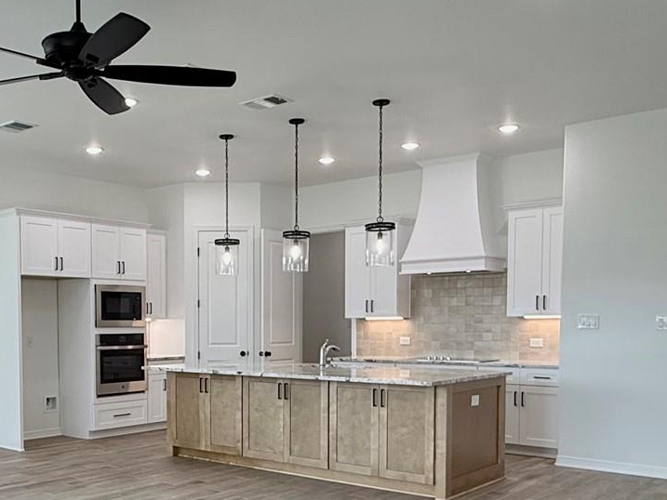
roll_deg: +0.2
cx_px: 192
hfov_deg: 45.6
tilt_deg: -2.8
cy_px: 365
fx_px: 771
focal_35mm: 40
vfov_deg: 35.3
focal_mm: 2.22
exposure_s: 1/120
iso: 100
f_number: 2.2
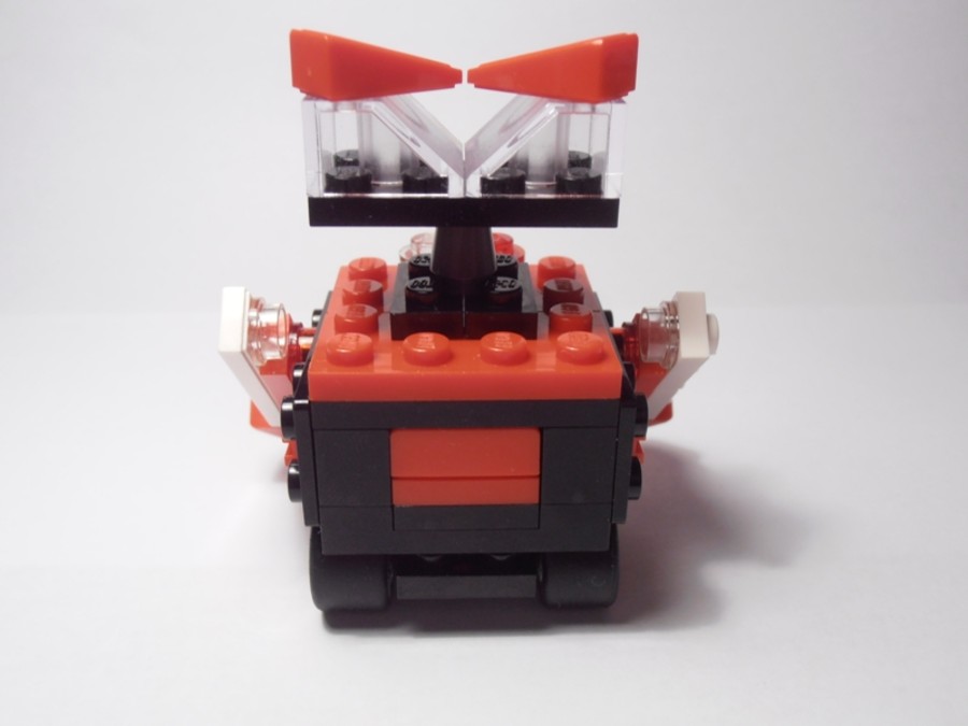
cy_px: 363
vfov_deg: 38.7
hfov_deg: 50.1
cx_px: 484
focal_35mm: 37
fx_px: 1035
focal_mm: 6.61
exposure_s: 1/40
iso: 80
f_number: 3.9
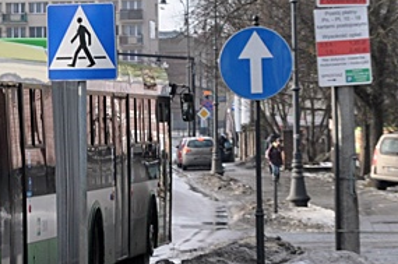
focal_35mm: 189
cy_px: 146
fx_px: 2090
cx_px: -145
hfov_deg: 10.6
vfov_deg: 7.2
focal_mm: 45
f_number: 11
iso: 200
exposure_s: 1/125
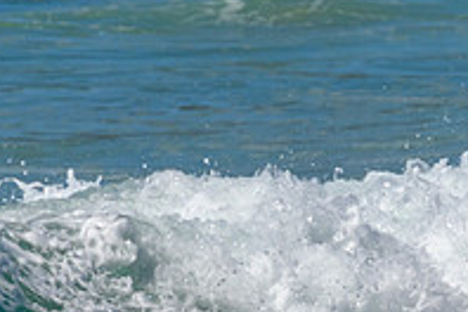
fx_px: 41896
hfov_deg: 0.6
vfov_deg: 0.4
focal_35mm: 3223
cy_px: 293
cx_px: 559
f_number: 11
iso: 640
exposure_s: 1/2000
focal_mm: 800
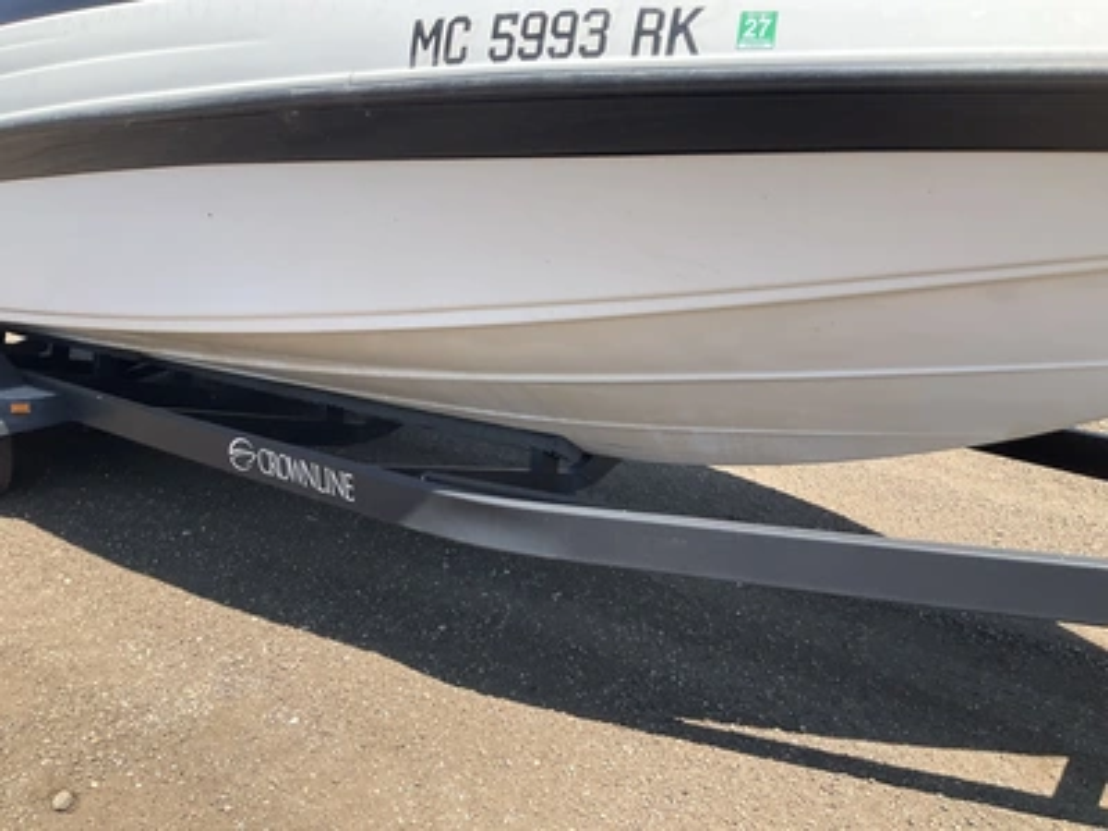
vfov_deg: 48.2
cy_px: 416
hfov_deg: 61.7
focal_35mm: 29
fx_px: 928
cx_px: 554
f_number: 1.8
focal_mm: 3
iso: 25
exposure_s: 1/770
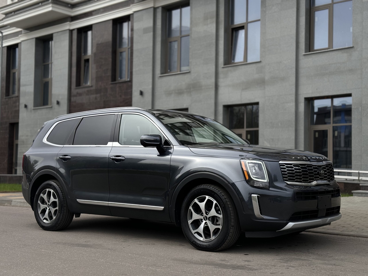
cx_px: 184
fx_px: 510
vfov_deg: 30.3
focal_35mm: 48
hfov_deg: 39.7
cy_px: 138
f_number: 1.78
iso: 64
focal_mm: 6.76
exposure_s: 1/3610
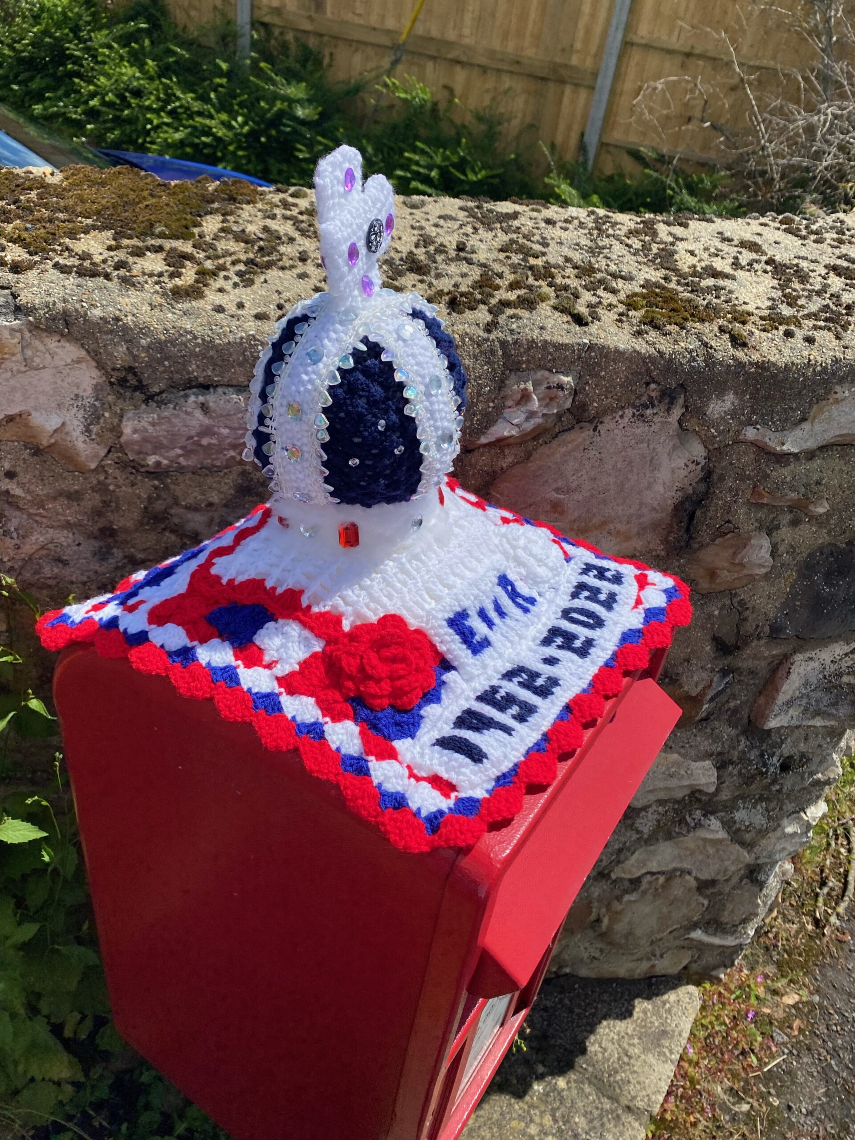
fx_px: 856
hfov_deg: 53.1
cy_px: 570
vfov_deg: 67.3
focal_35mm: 26
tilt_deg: -35.8
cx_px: 428
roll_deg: -9.1
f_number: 1.8
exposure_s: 1/5236
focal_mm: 4.25
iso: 32
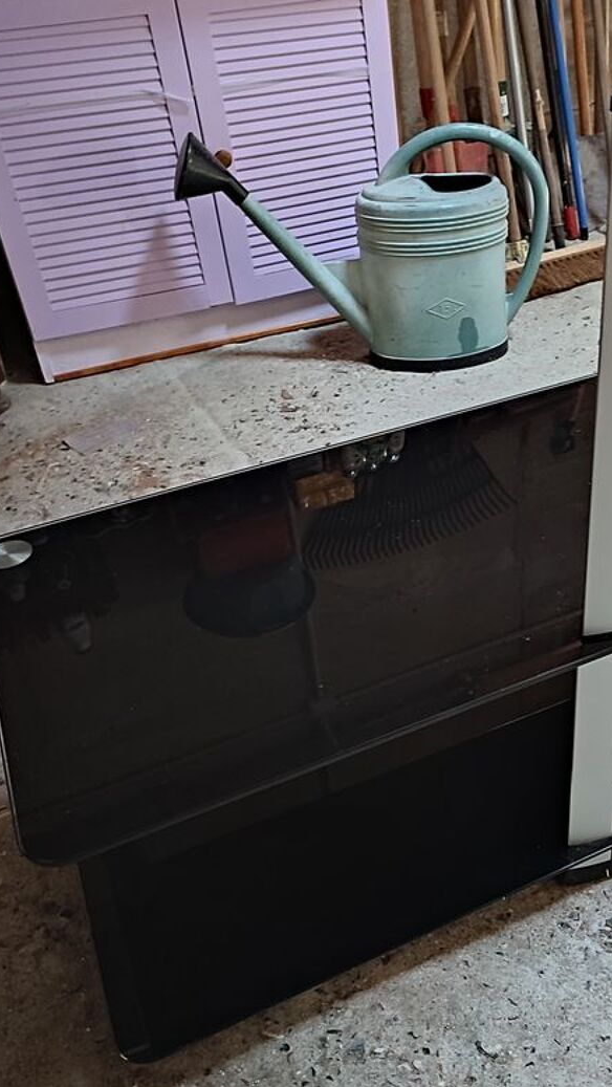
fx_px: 1009
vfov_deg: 56.6
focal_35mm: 35
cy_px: 548
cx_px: 476
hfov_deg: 32.9
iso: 1984
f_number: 1.9
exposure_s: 1/17
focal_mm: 6.04
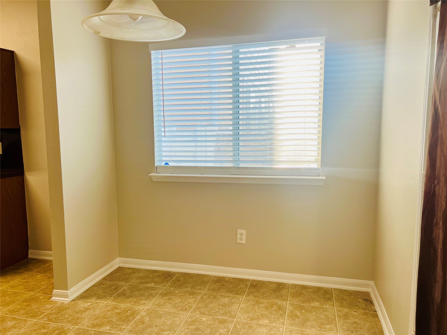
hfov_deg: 67.3
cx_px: 224
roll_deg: +0.0
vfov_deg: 53.1
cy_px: 168
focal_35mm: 26
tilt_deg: -6.4
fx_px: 336
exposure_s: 1/155
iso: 40
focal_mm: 5.7
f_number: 1.5
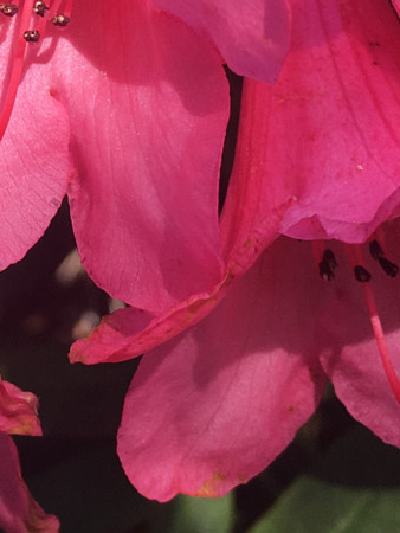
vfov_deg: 18.1
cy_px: -99
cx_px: 56
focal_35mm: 103
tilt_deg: -23.1
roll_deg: +3.8
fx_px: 1585
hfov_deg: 14.3
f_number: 2.2
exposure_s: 1/265
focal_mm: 4.15
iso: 25
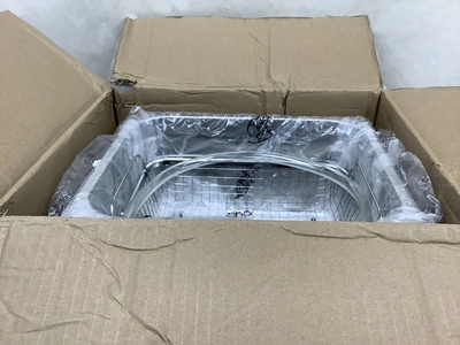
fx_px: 412
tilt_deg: -30.8
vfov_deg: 45.4
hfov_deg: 58.4
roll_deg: +0.0
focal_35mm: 31
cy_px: 172
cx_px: 230
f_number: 2.4
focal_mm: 3.3
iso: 80
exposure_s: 1/120
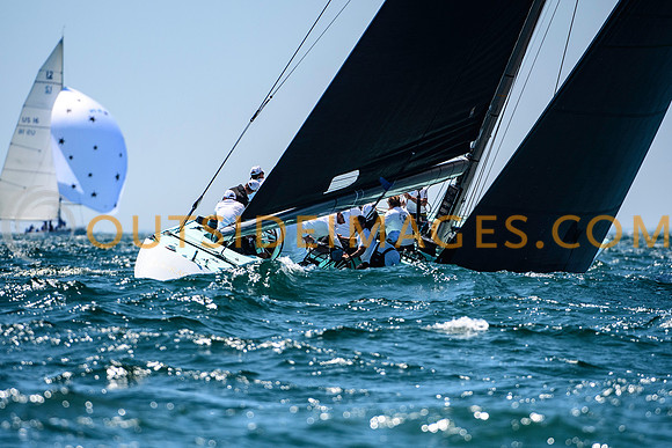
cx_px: 336
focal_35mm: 529
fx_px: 9873
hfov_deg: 3.9
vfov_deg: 2.6
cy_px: 224
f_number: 5
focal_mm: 330
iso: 400
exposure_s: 1/3200
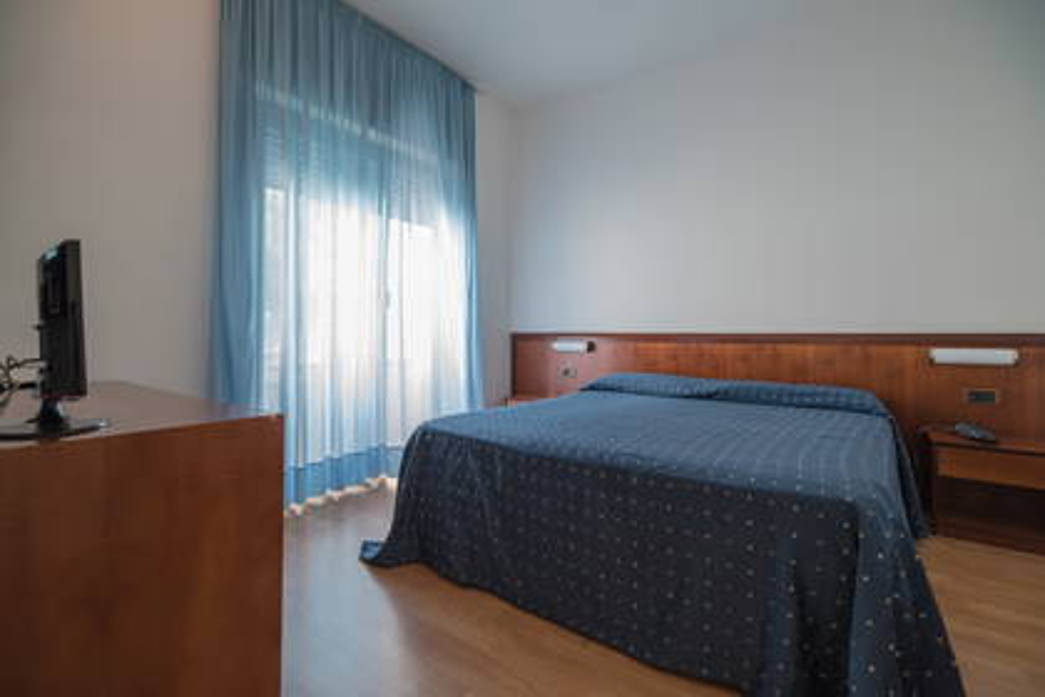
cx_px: 522
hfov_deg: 100.4
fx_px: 435
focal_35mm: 15
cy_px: 348
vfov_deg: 77.3
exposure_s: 1/40
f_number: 8
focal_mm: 15
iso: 1600
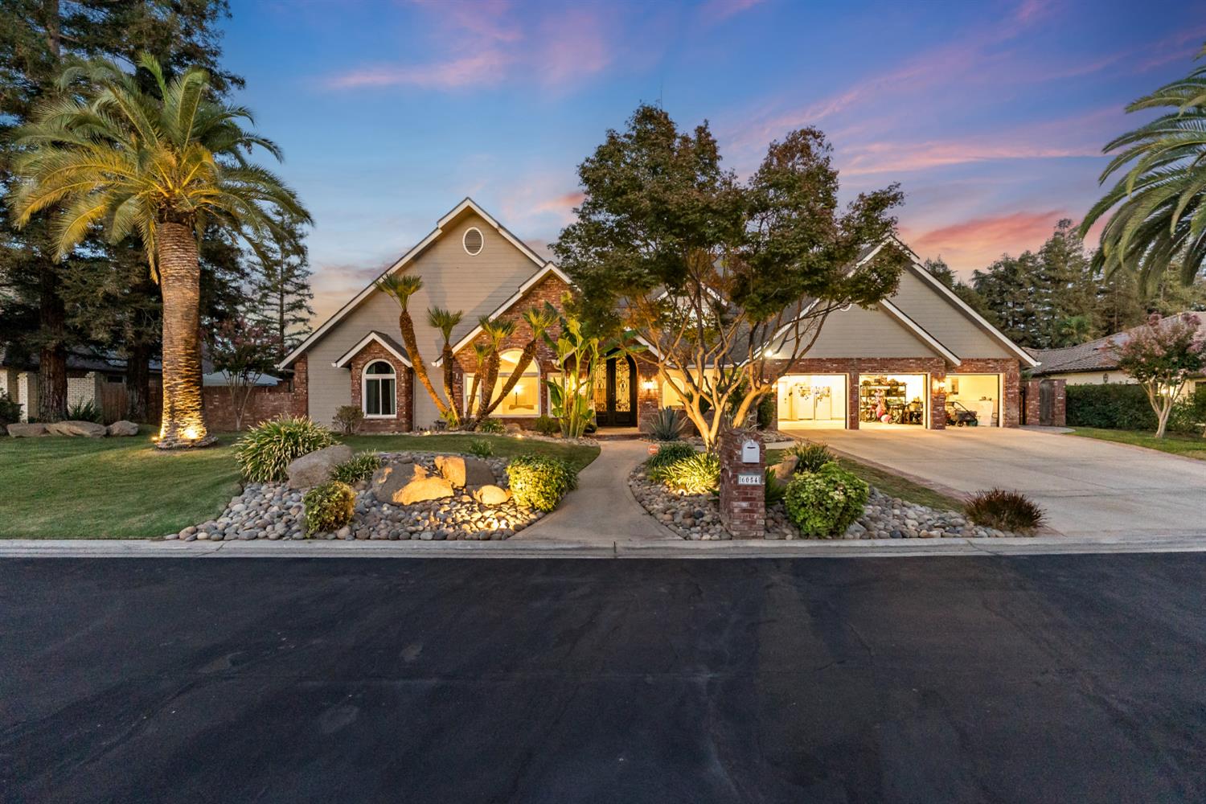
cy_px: 402
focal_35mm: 14
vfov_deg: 81.2
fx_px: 469
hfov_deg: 104.3
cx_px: 603
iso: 5000
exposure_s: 1/160
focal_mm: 14
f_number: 2.8
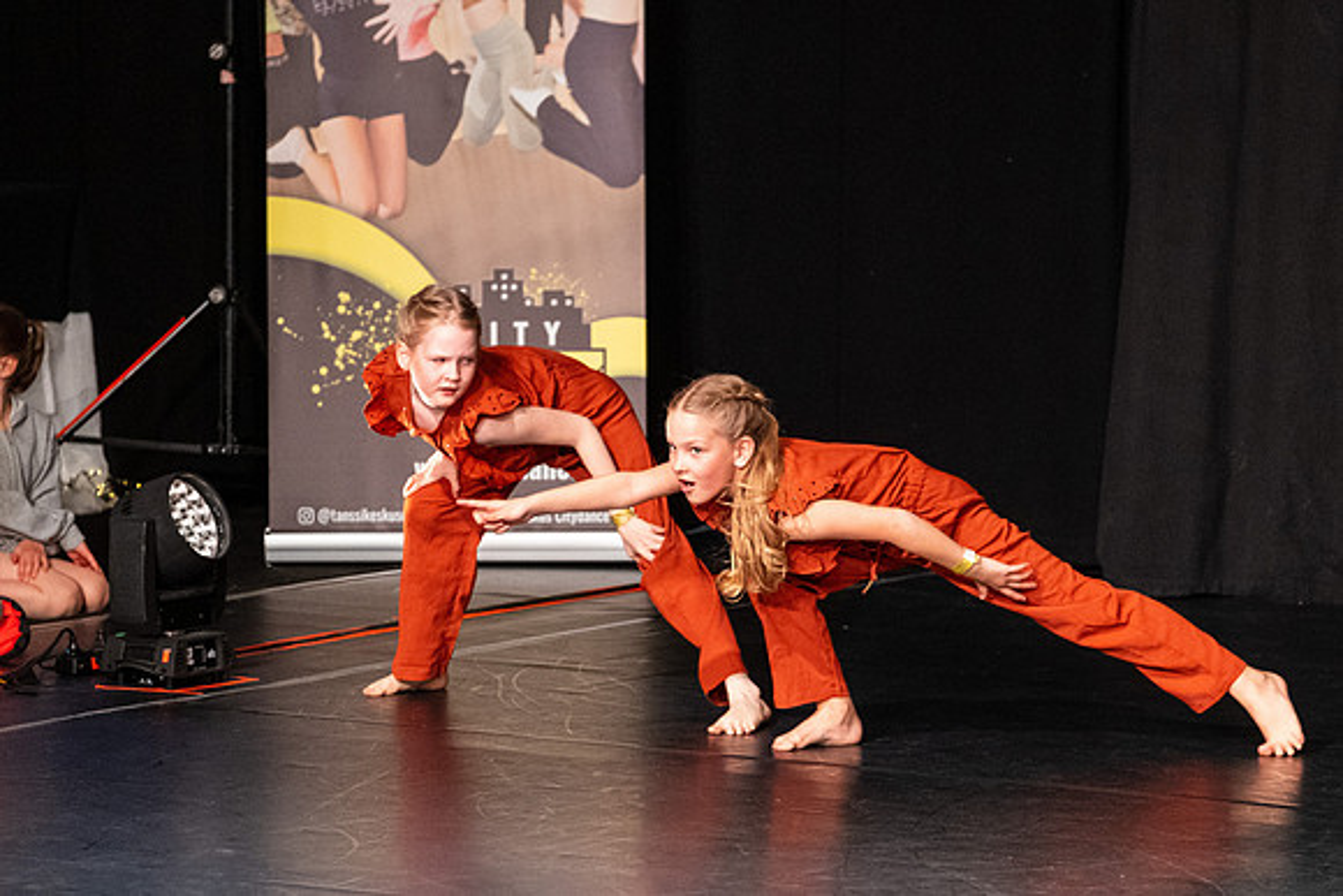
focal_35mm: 292
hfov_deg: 7.0
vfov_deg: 4.7
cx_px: 696
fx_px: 10909
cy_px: 545
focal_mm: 124.3
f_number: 2.8
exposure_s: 1/200
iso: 3200
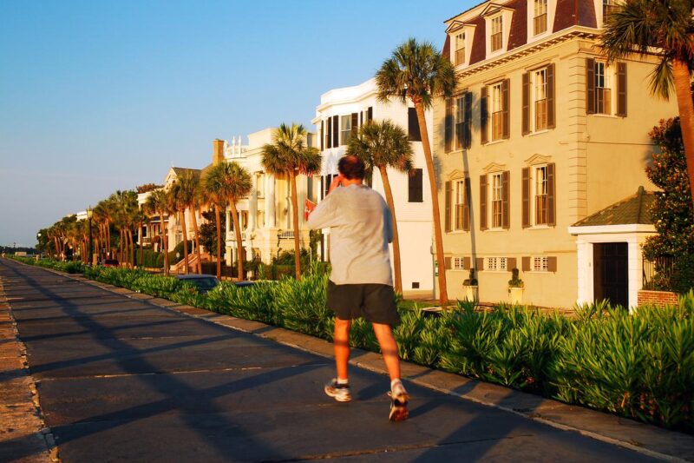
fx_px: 838
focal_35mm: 44
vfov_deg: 30.8
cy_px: 232
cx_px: 347
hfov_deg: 45.0
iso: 250
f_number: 8
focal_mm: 29
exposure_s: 1/80
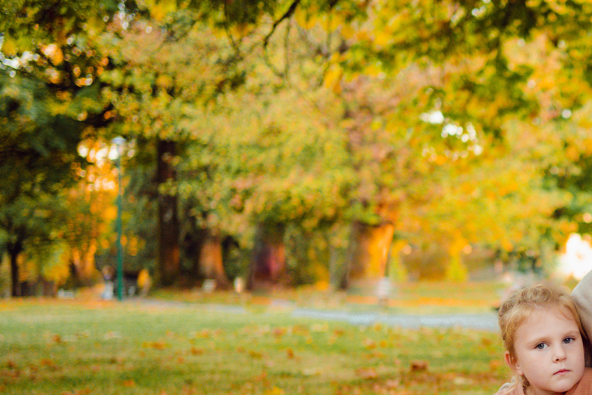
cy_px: 330
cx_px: 667
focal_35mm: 93
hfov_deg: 20.7
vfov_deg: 14.6
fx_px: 1530
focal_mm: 35
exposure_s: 1/320
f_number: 2
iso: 640
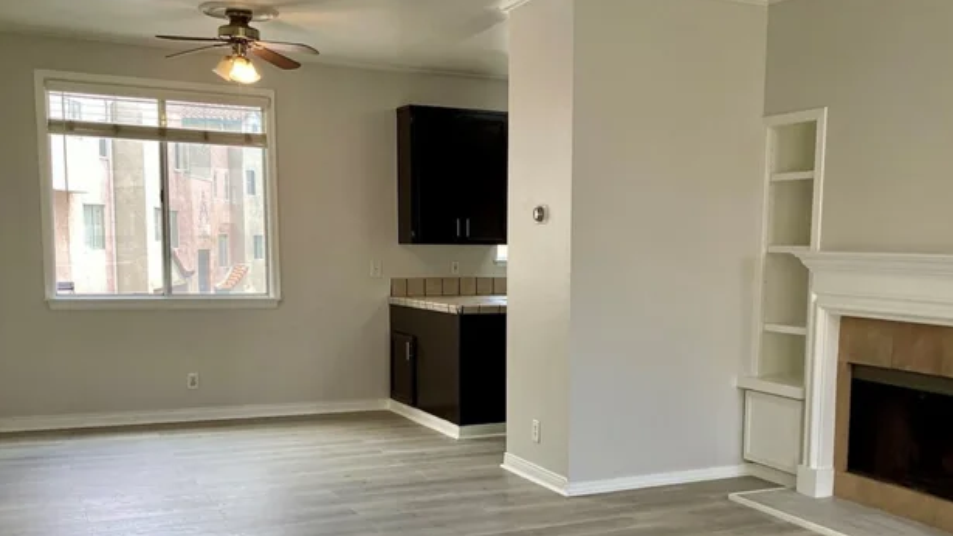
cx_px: 560
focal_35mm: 41
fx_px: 1036
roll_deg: -1.6
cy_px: 378
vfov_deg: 28.7
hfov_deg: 49.2
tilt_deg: -9.7
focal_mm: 3.3
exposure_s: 1/120
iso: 64
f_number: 2.4
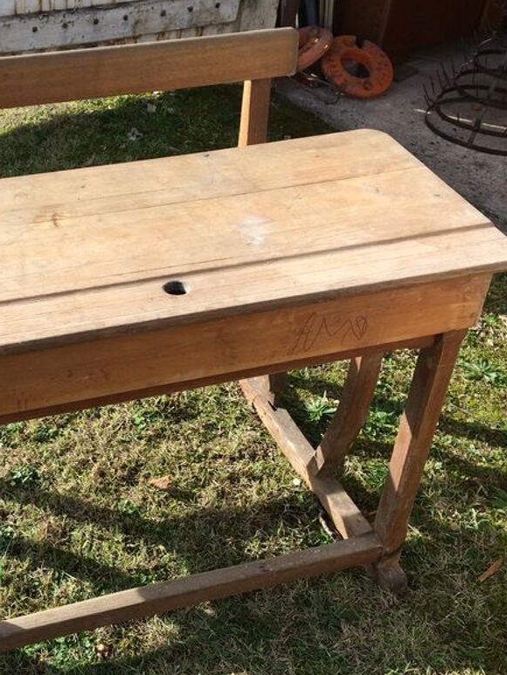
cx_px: 108
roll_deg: -4.6
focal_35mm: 50
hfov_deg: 28.5
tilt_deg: -41.0
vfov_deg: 38.0
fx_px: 976
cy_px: 419
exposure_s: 1/892
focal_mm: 4.15
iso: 32
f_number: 2.2
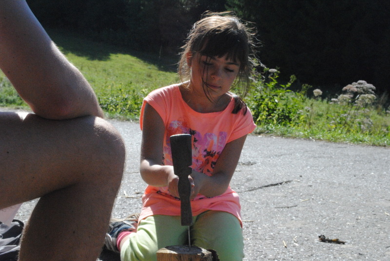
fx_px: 716
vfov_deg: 20.7
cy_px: 130
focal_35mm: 66
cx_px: 195
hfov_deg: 30.5
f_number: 20
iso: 1600
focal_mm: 44
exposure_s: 1/500
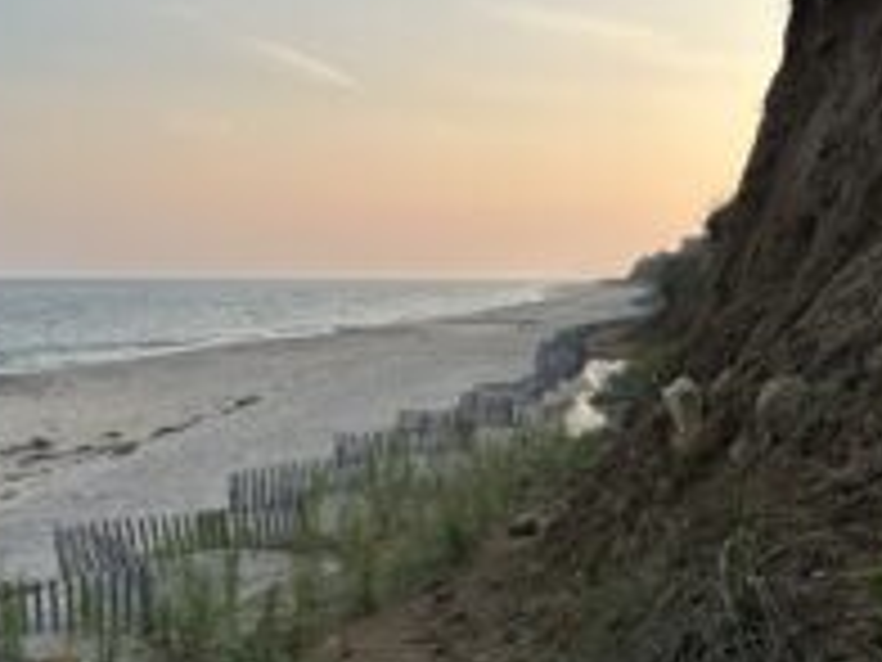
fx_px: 1248
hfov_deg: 38.9
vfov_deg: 29.6
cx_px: 472
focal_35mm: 49
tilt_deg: +0.0
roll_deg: -0.2
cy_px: 279
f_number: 1.78
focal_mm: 6.86
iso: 80
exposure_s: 1/1721
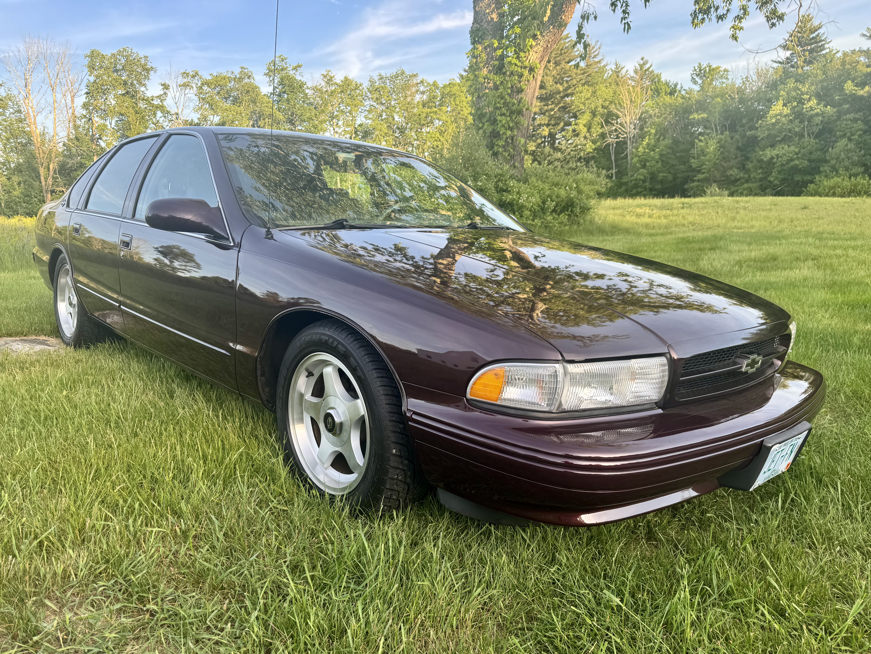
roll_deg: +3.5
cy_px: 327
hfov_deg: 71.6
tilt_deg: -13.5
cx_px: 436
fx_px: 604
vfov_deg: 56.8
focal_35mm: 24
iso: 80
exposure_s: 1/477
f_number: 1.78
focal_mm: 6.76
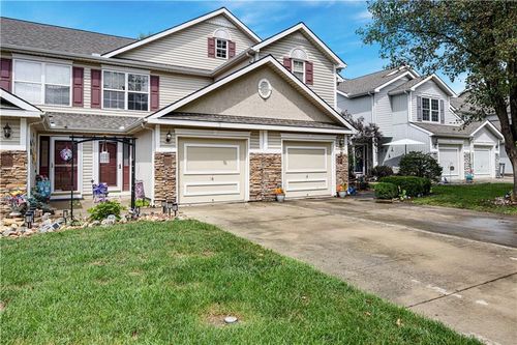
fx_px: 330
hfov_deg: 76.1
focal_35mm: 23
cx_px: 258
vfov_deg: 55.1
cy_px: 172
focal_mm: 23
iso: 100
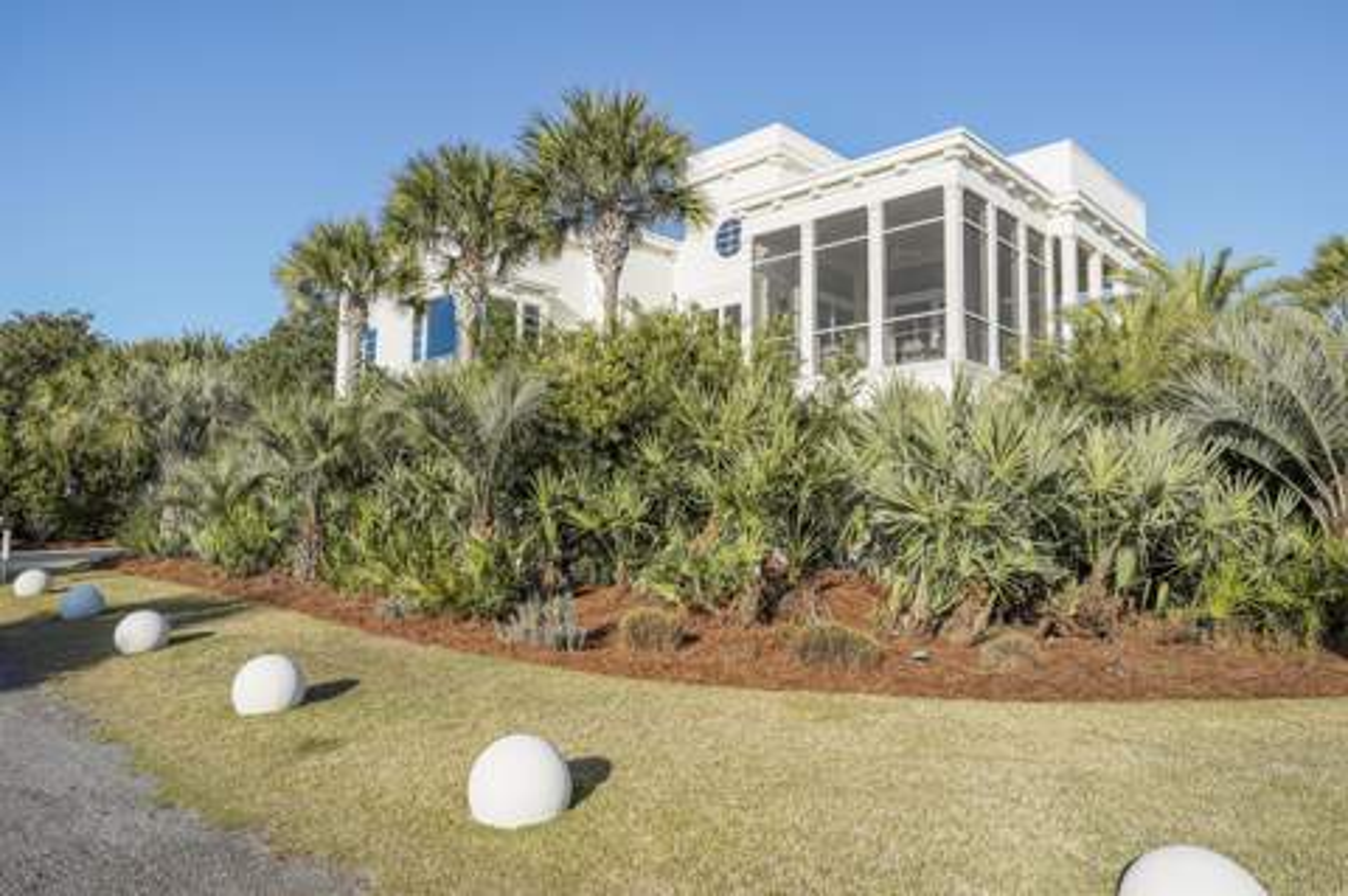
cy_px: 448
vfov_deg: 59.4
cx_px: 674
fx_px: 786
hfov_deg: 81.3
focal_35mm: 21
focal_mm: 21
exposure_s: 1/500
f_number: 5.6
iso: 100
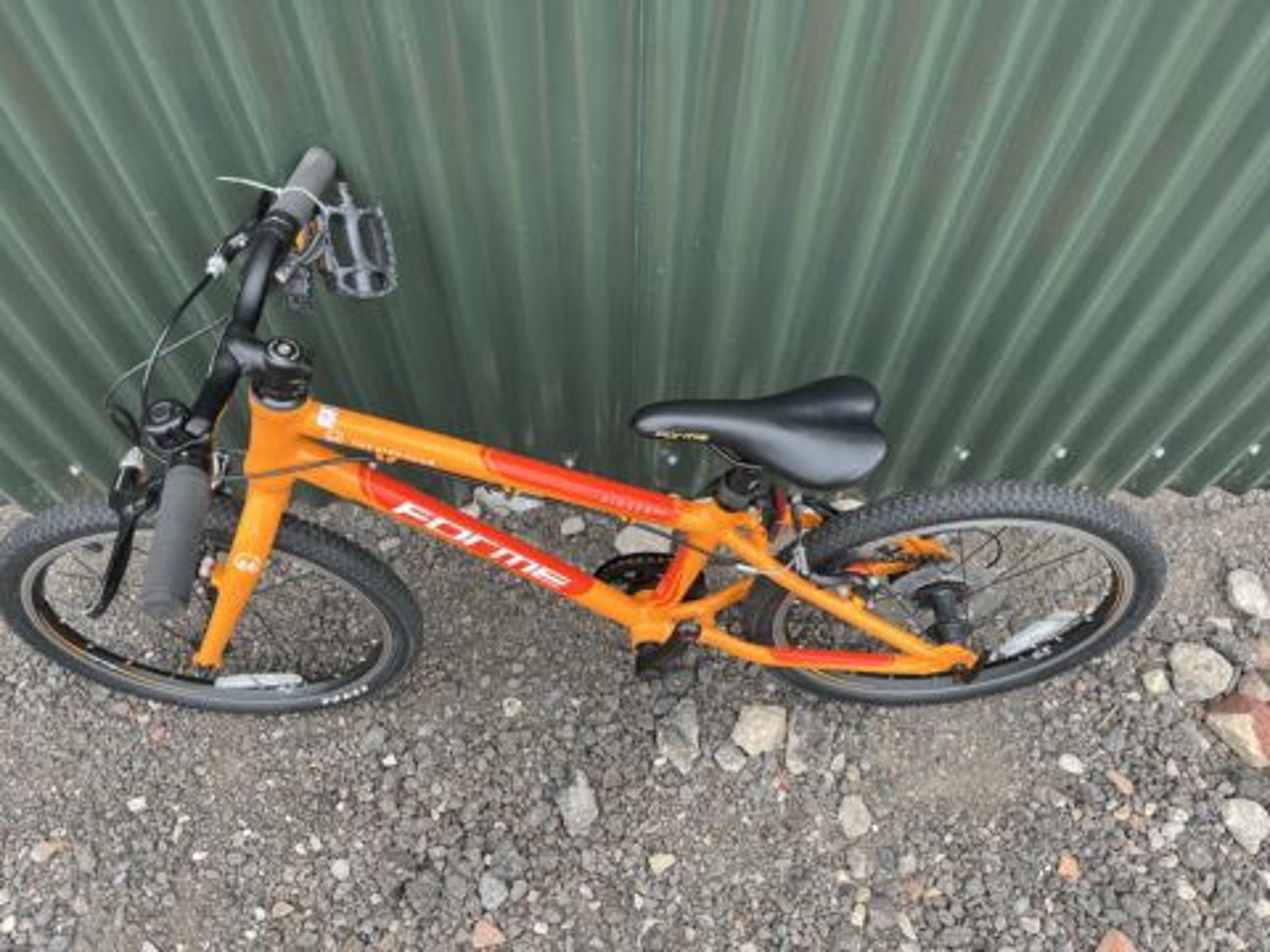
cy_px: 476
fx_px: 954
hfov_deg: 67.3
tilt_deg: -61.5
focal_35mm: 26
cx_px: 635
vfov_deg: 53.1
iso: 50
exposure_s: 1/449
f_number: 1.6
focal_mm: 5.1
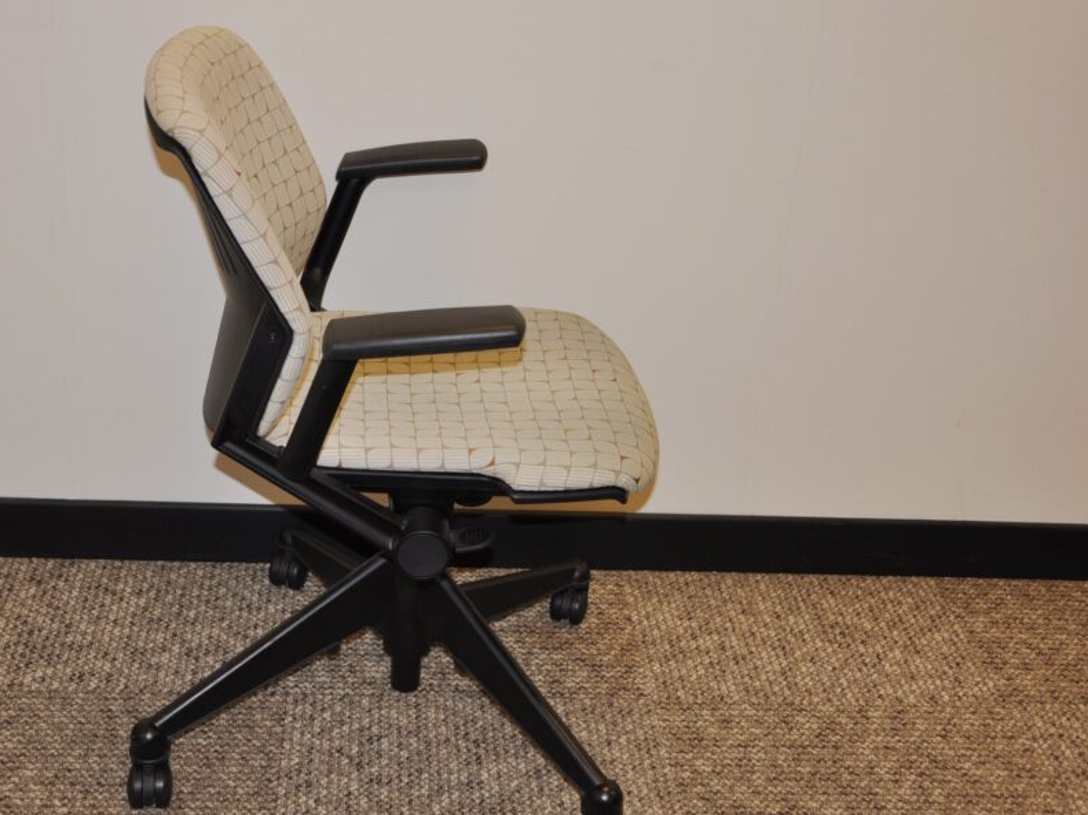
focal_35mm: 47
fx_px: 1465
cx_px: 468
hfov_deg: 40.7
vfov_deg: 31.1
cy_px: 381
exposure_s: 1/60
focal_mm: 25
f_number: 4
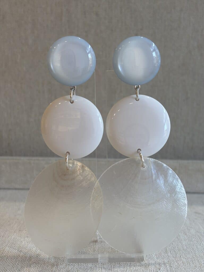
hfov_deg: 28.0
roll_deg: -2.1
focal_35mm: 52
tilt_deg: -9.7
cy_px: 136
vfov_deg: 36.8
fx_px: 409
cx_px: 102
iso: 25
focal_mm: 5.96
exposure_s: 1/100
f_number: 1.6
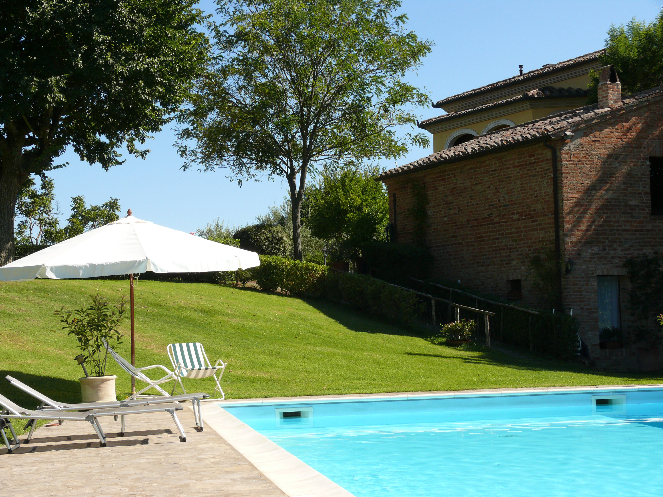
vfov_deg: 21.6
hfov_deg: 28.6
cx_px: 332
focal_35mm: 68
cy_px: 248
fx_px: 1302
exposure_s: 1/400
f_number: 5.6
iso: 100
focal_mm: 14.3
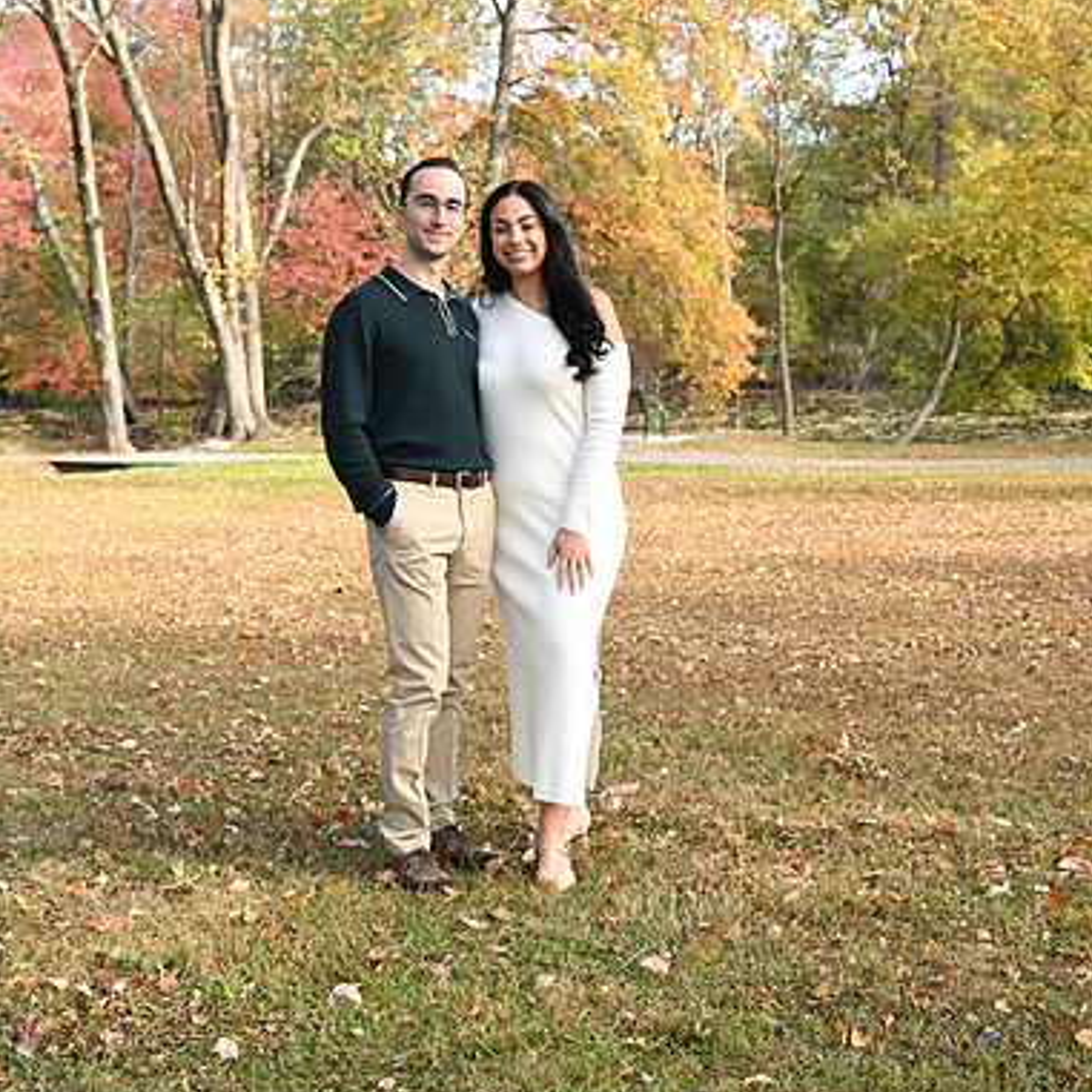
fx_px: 2034
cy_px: 350
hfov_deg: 30.0
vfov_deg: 29.8
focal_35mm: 57
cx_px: 549
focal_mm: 44
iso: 200
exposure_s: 1/80
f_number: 6.3
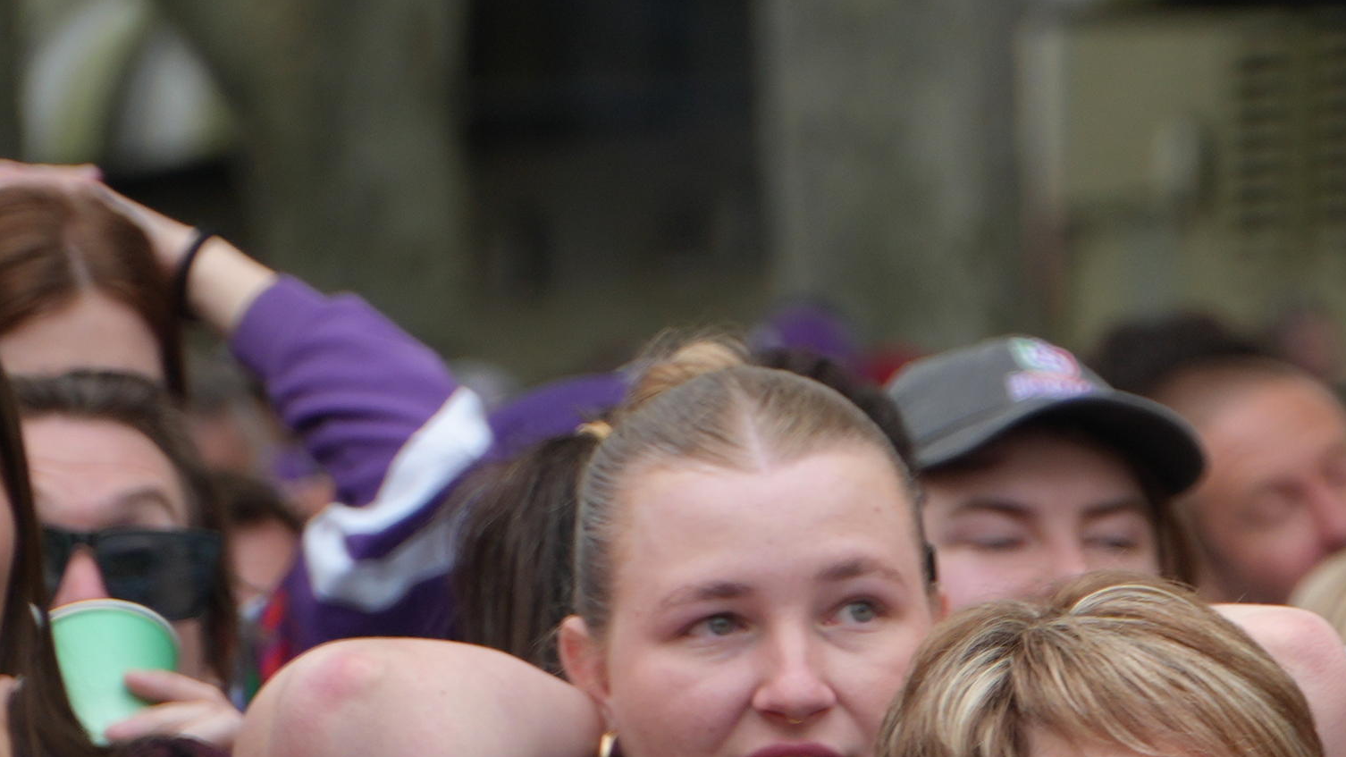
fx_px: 19548
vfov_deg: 2.2
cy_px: 814
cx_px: 2147
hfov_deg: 3.9
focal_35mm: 548
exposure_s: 1/200
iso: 125
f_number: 4
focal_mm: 105
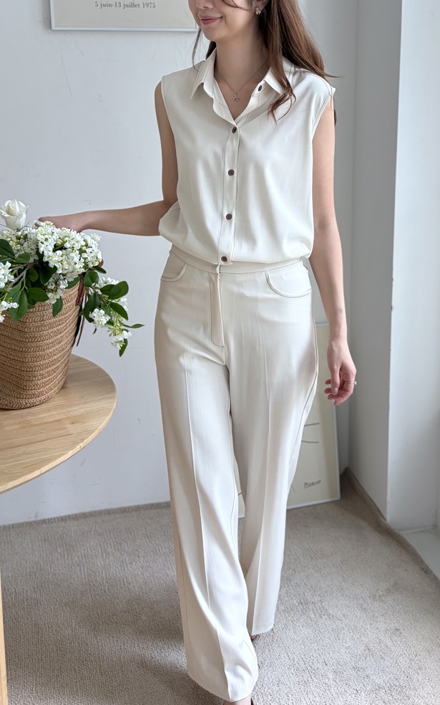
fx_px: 537
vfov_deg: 66.5
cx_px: 215
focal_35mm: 28
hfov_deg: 44.5
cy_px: 357
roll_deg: +0.1
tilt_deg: -10.4
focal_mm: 5.96
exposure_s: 1/122
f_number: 1.6
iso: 50
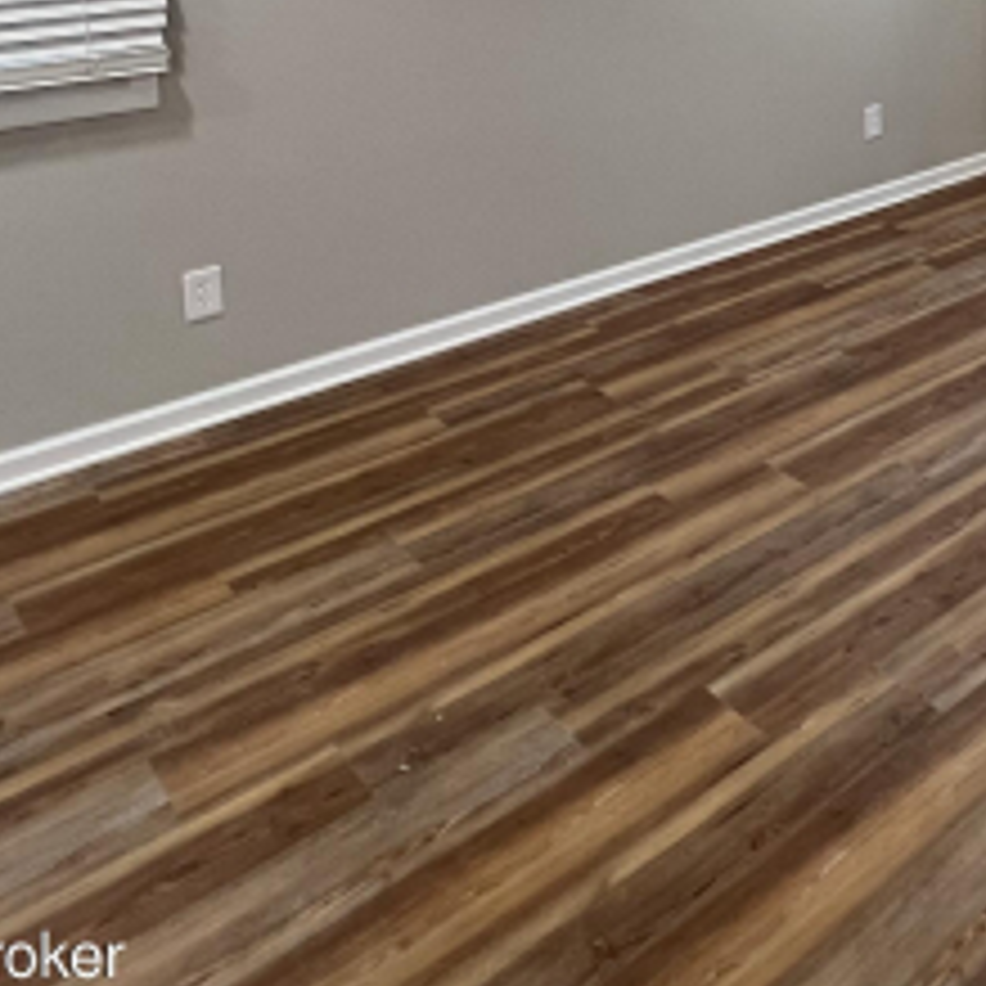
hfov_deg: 40.1
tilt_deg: -6.4
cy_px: -68
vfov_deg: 39.6
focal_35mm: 35
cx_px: 1033
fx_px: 1128
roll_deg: +0.3
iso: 200
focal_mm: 1.57
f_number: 1.8
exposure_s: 1/60
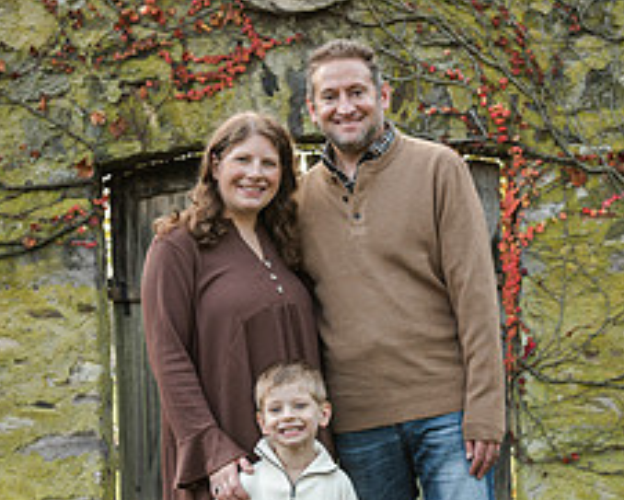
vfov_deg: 18.3
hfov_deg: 22.7
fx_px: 1552
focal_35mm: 84
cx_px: 312
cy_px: 323
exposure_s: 1/200
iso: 500
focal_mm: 45
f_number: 5
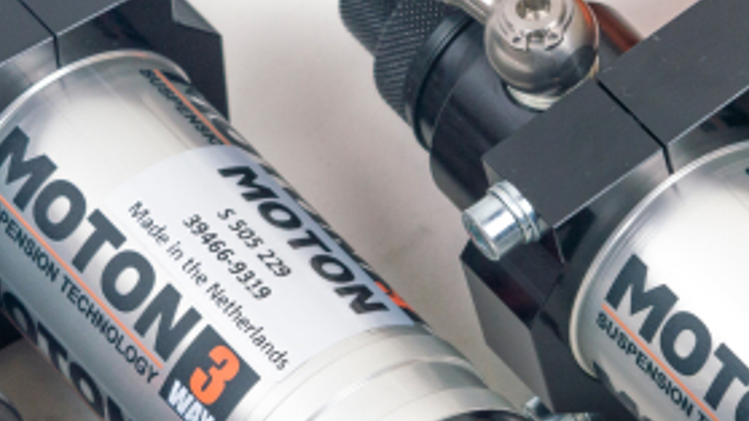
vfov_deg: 4.9
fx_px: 4916
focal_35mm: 248
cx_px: 757
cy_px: 298
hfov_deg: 8.7
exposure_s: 1/30
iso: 100
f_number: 9
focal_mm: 55
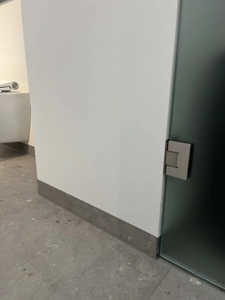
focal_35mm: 26
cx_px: 112
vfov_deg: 67.3
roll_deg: +0.4
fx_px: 225
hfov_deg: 53.1
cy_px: 150
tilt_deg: -16.7
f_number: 1.6
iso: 160
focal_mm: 5.1
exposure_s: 1/60
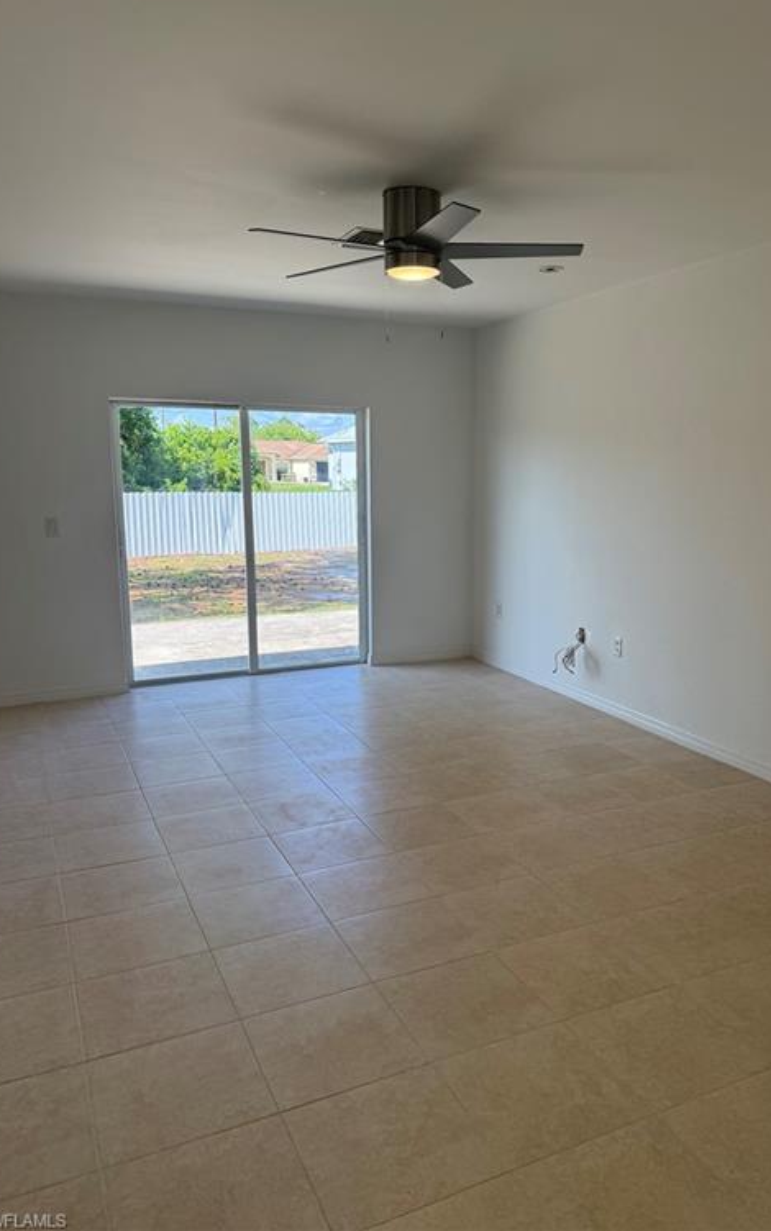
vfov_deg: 70.4
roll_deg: -0.5
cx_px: 448
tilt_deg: -8.9
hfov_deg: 47.5
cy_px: 603
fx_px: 873
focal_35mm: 26
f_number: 1.78
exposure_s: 1/440
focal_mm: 6.76
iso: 100
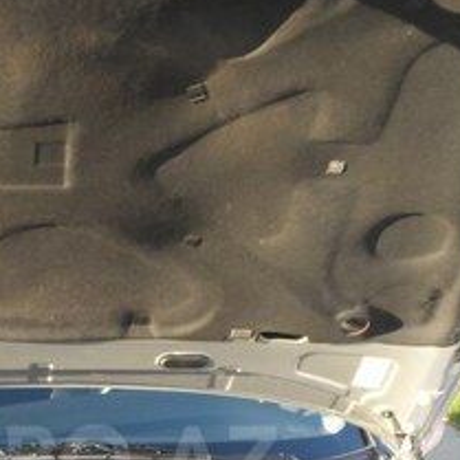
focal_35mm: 67
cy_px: 459
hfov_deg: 25.0
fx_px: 1007
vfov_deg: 24.6
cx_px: 53
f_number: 3.2
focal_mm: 4
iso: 80
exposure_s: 1/90
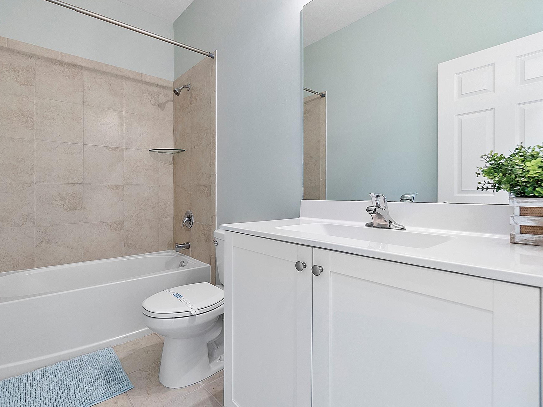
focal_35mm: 17
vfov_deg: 74.7
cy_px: 195
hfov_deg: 90.6
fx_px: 267
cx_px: 237
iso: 250
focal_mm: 10
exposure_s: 1/20
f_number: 8
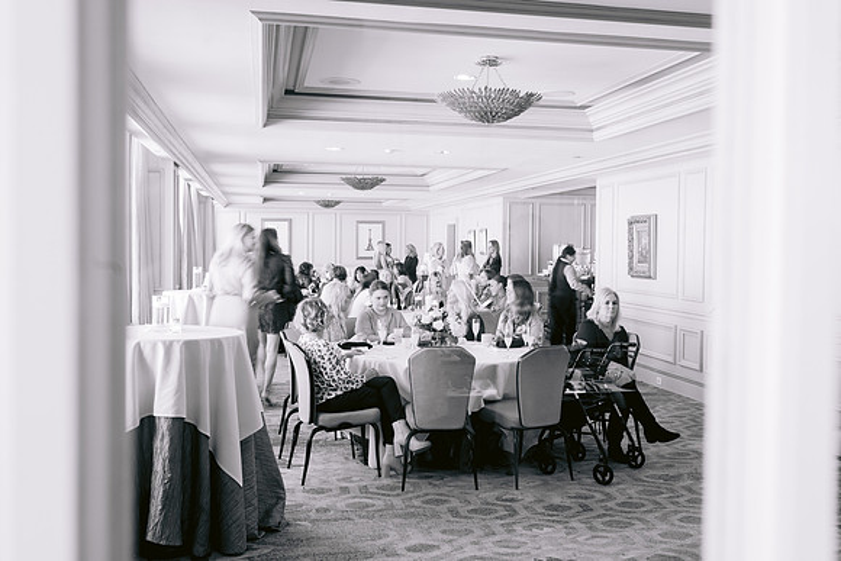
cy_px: 271
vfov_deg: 34.4
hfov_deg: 49.8
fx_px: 905
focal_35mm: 39
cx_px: 464
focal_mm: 35
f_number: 8
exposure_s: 1/10
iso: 250
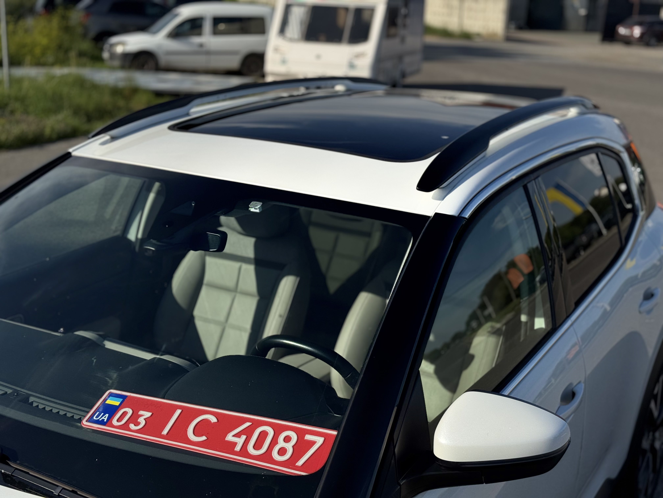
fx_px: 919
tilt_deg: -15.6
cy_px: 249
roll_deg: -3.5
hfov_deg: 39.7
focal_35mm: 48
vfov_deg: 30.3
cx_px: 332
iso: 80
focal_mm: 6.76
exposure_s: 1/10526
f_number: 1.78
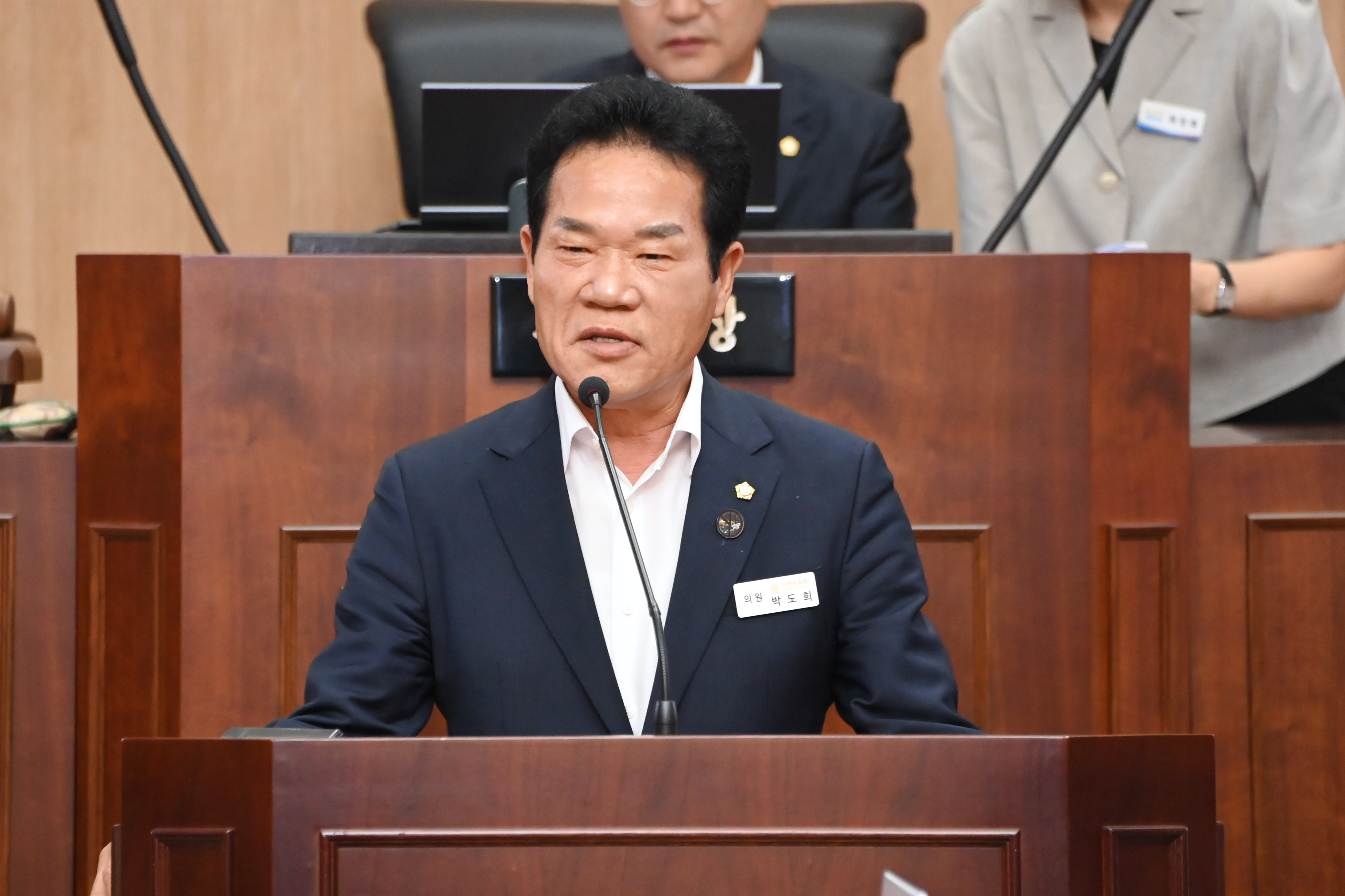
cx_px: 672
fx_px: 11207
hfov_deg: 6.9
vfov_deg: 4.6
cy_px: 448
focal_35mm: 300
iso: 8000
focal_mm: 300
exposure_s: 1/250
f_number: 6.3
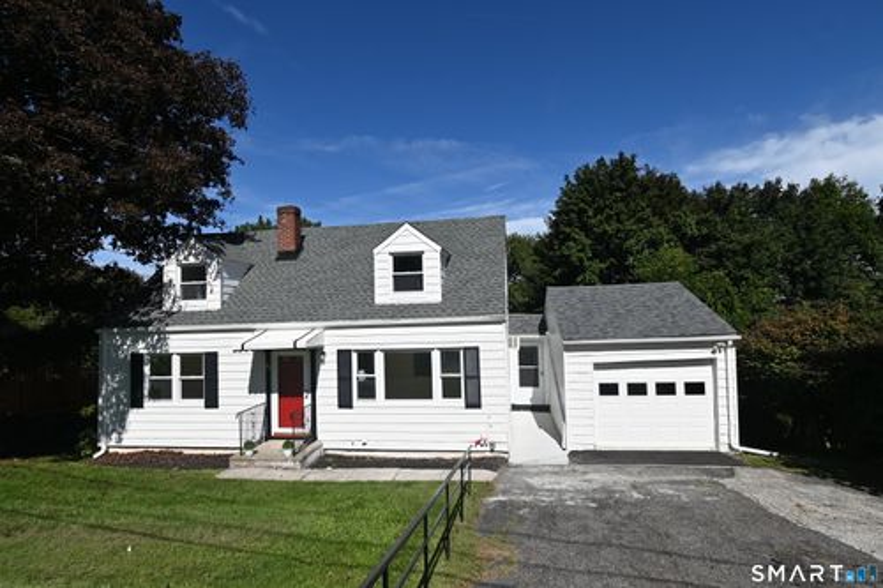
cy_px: 294
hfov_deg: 86.9
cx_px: 442
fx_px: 466
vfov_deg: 64.5
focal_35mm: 19
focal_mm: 13
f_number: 8
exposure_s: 1/500
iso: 100
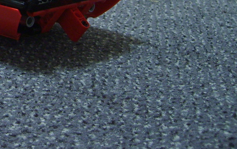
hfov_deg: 21.9
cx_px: -16
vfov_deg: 13.8
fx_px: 581
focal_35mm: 90
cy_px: -63
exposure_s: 1/15
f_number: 2.8
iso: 139
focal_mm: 5.8
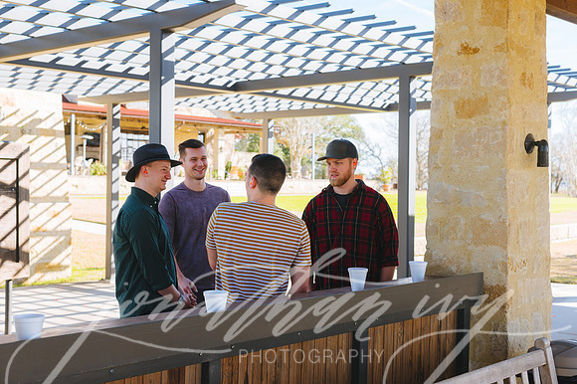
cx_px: 288
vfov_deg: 27.0
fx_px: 801
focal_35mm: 50
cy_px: 192
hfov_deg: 39.6
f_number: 5.6
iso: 100
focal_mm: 50
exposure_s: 1/160
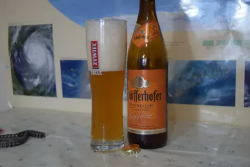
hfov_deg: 41.1
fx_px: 333
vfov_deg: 28.1
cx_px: 125
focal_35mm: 48
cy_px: 84
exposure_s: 1/60
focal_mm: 32
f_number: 4.5
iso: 500
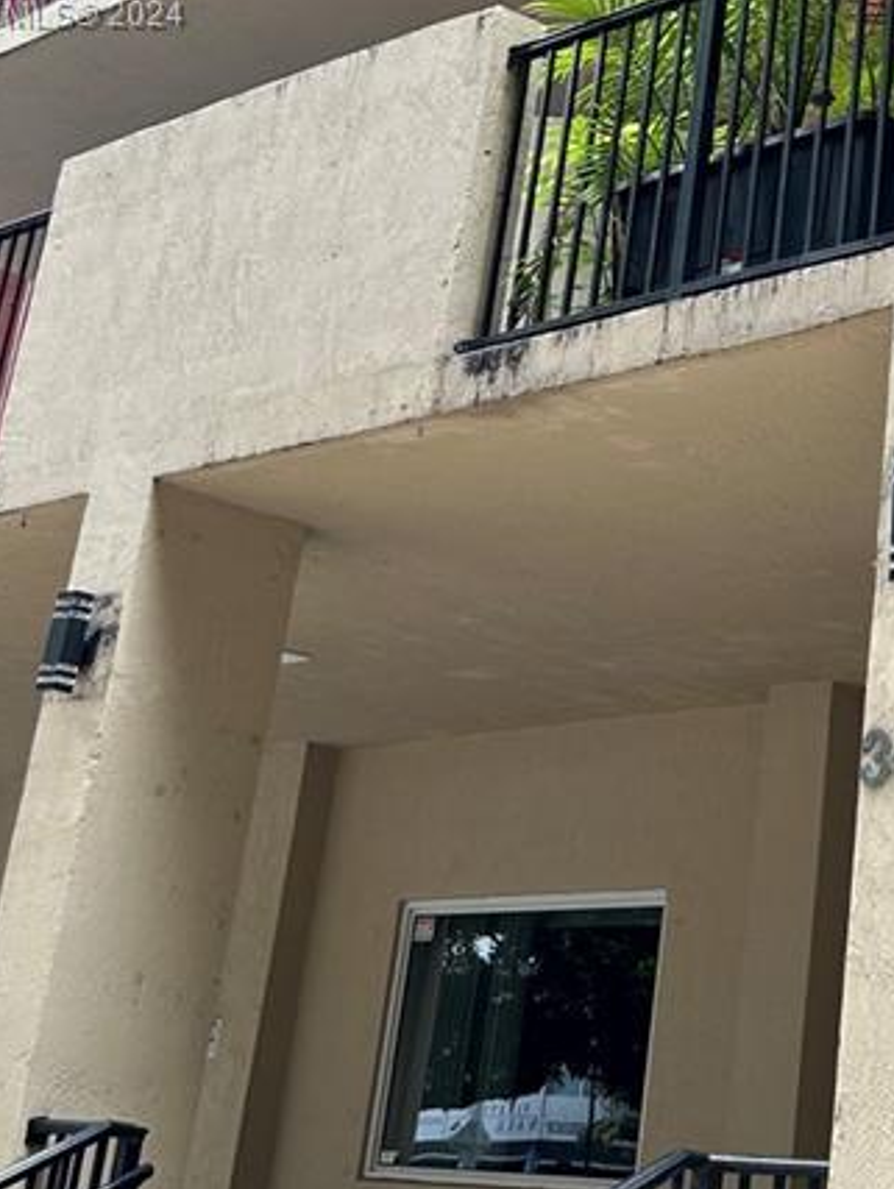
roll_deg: -5.4
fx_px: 2510
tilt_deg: +24.1
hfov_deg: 19.5
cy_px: 17
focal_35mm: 73
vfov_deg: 25.4
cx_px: 927
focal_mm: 5.7
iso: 40
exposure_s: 1/193
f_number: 1.5
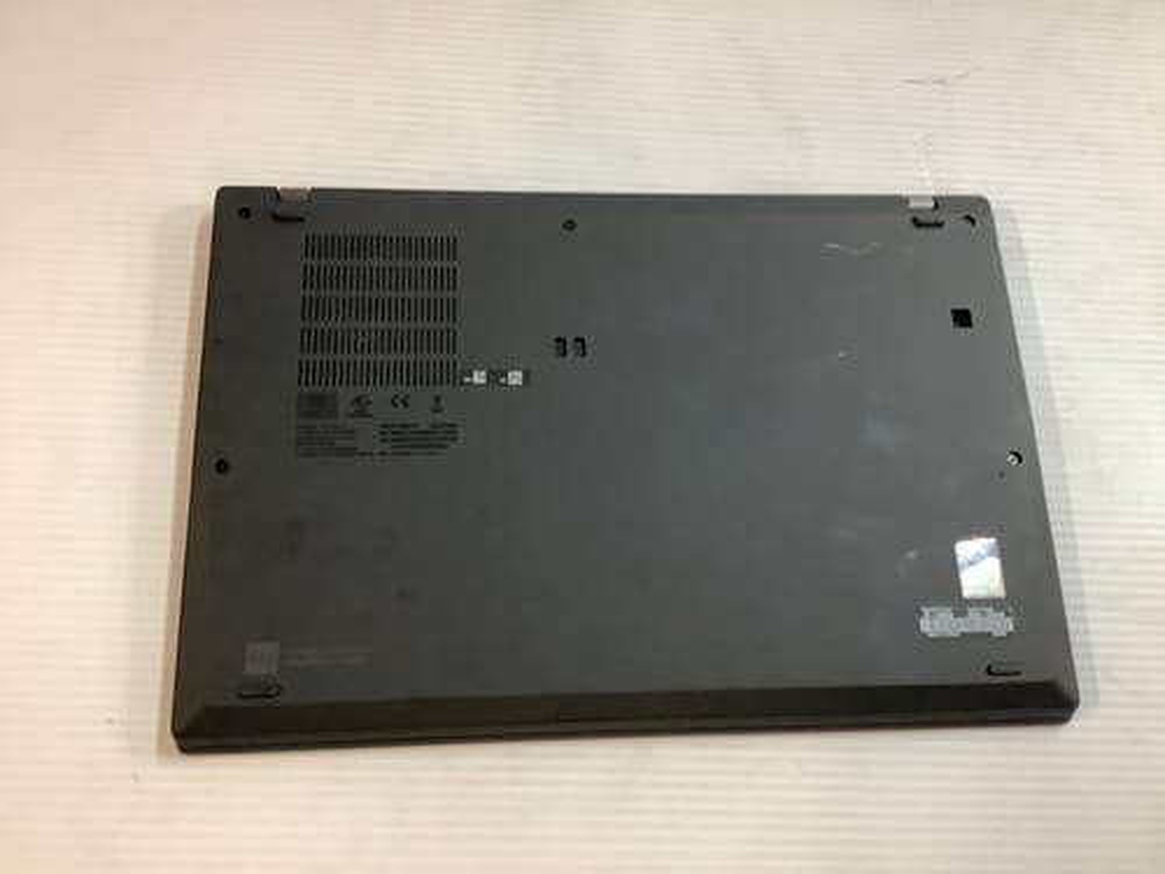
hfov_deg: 58.4
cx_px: 582
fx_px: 1043
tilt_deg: -68.6
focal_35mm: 31
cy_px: 437
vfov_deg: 45.4
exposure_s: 1/50
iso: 200
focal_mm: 3.3
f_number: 2.4
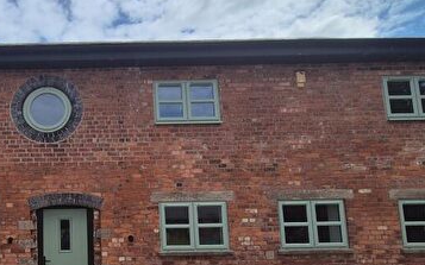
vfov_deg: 44.6
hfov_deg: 60.3
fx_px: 313
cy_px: 195
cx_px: 61
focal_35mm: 27
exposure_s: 1/3504
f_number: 2.2
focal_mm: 2.2
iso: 50
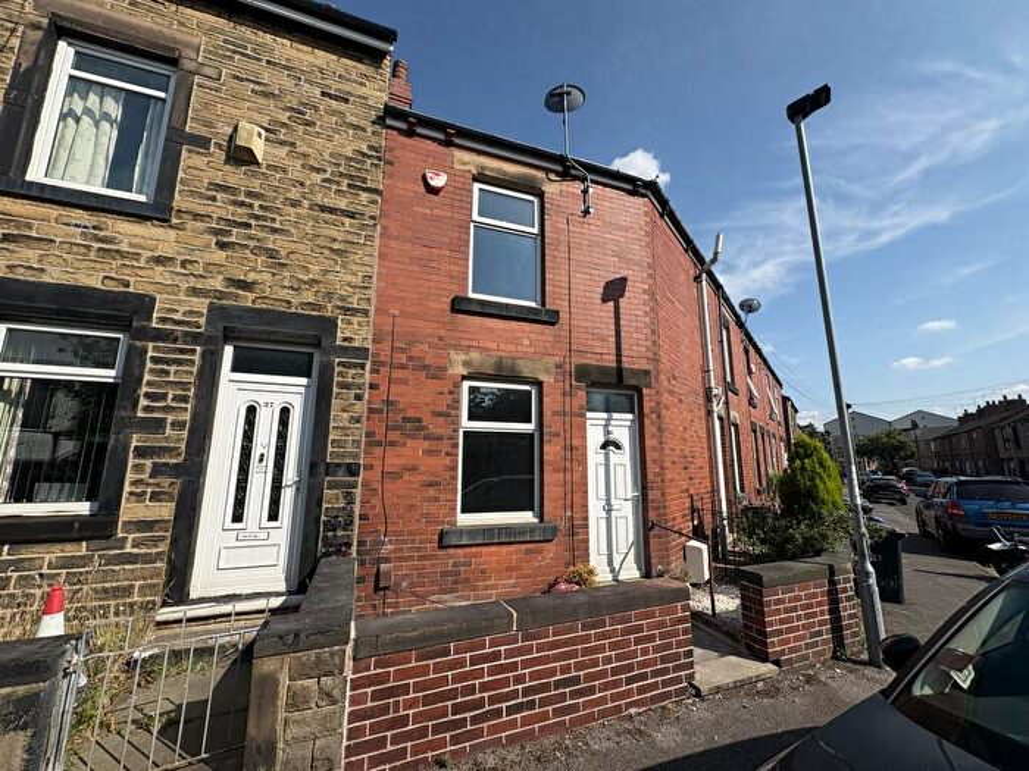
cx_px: 514
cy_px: 386
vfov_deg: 85.7
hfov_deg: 102.1
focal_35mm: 14
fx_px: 416
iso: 50
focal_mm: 2.22
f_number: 2.2
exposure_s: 1/1927
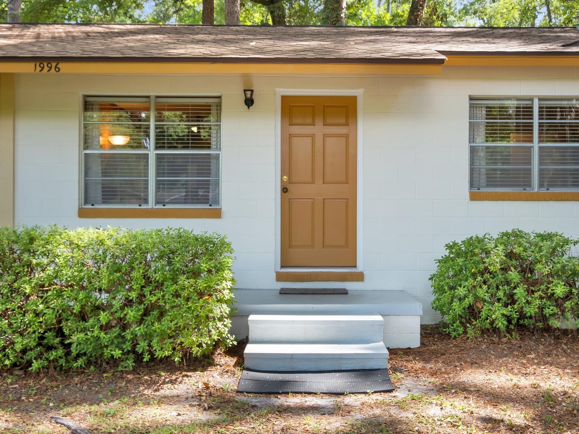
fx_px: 669
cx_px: 322
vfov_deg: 36.0
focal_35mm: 40
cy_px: 217
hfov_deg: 46.7
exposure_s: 1/45
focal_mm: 24
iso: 250
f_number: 8
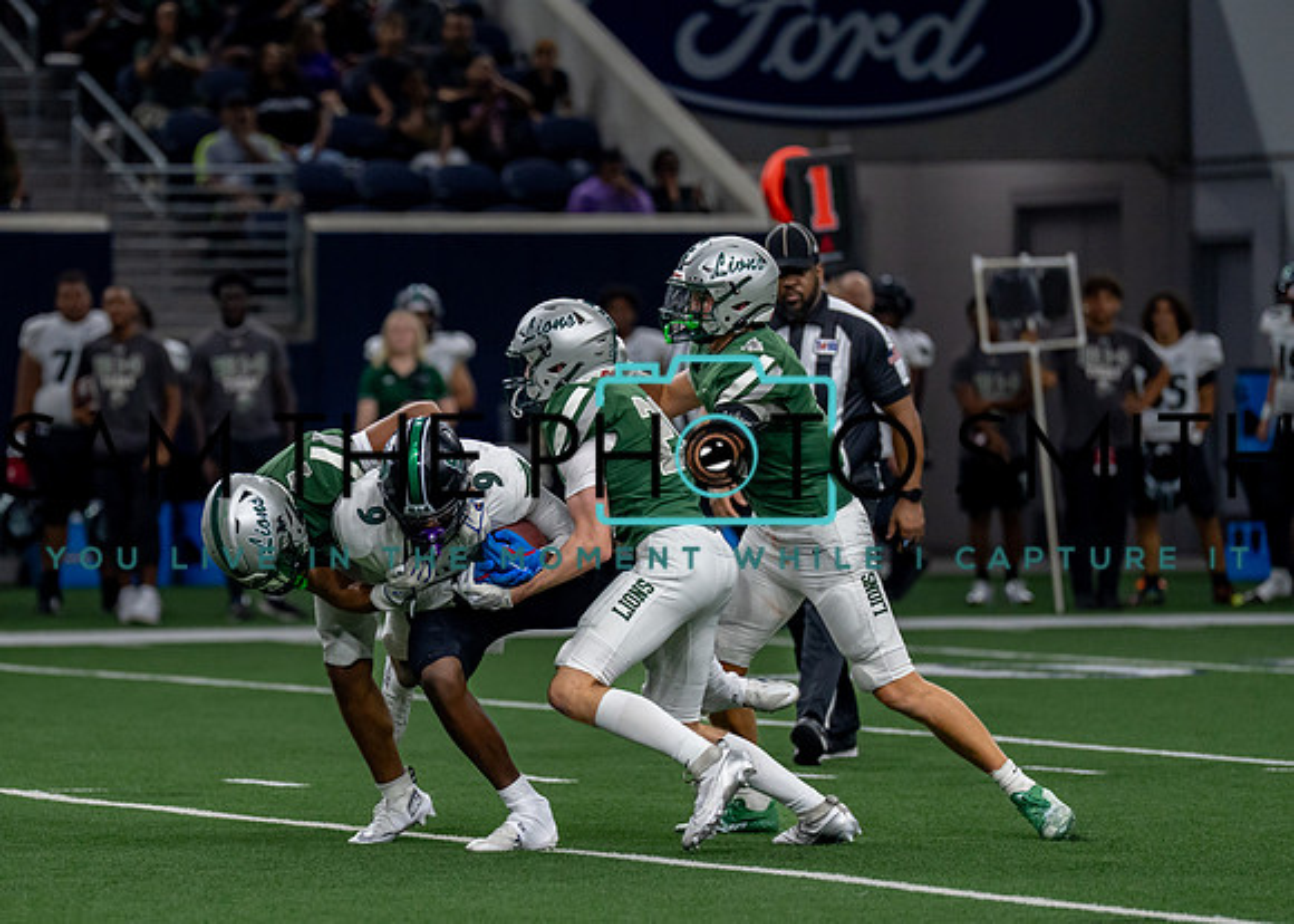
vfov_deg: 4.6
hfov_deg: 6.4
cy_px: 569
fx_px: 11480
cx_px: 382
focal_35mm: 312
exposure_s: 1/1000
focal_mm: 200
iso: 1250
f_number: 2.8
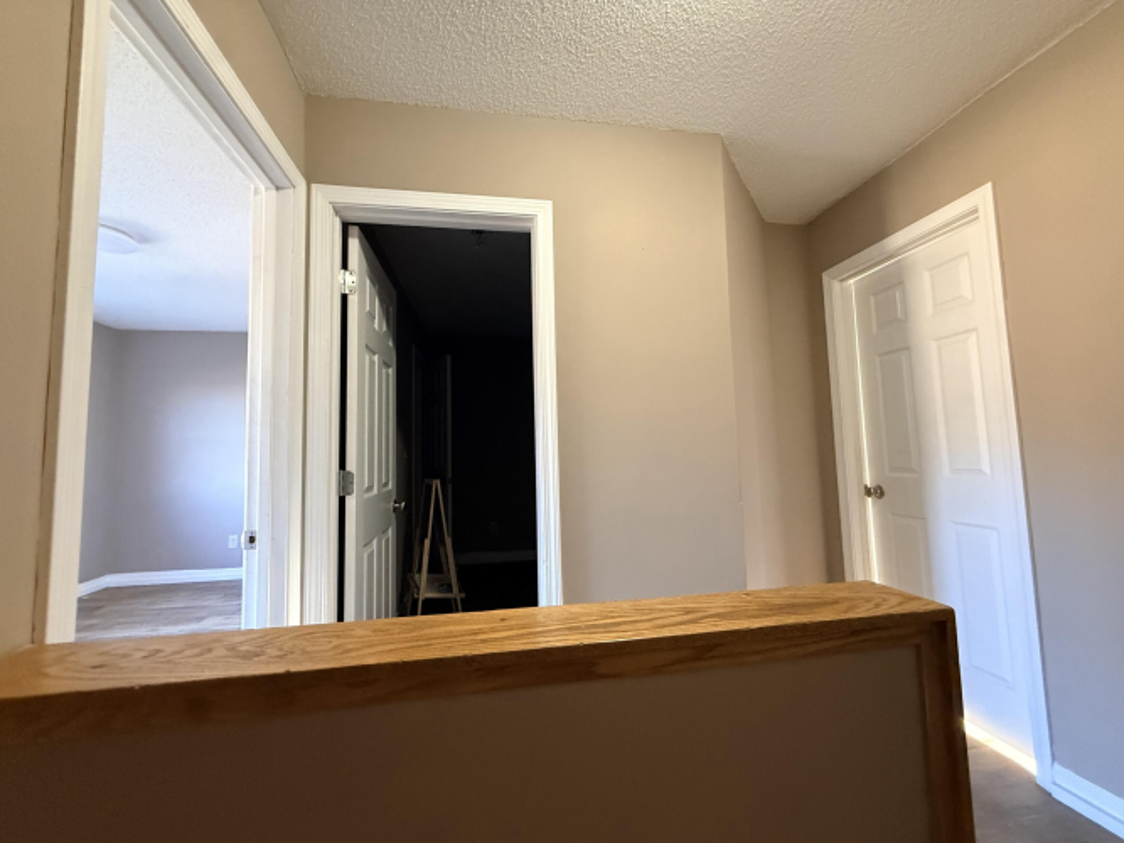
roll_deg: +1.4
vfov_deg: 85.7
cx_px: 562
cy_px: 422
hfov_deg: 102.1
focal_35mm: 14
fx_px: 455
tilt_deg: +3.5
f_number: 2.2
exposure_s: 1/60
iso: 800
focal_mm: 2.22
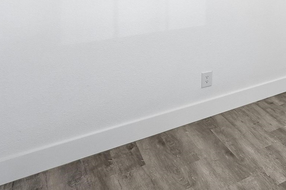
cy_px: -59
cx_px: 354
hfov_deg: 36.4
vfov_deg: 28.0
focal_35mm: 39
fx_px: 310
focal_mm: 14
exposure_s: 1/2500
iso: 1000
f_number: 7.1
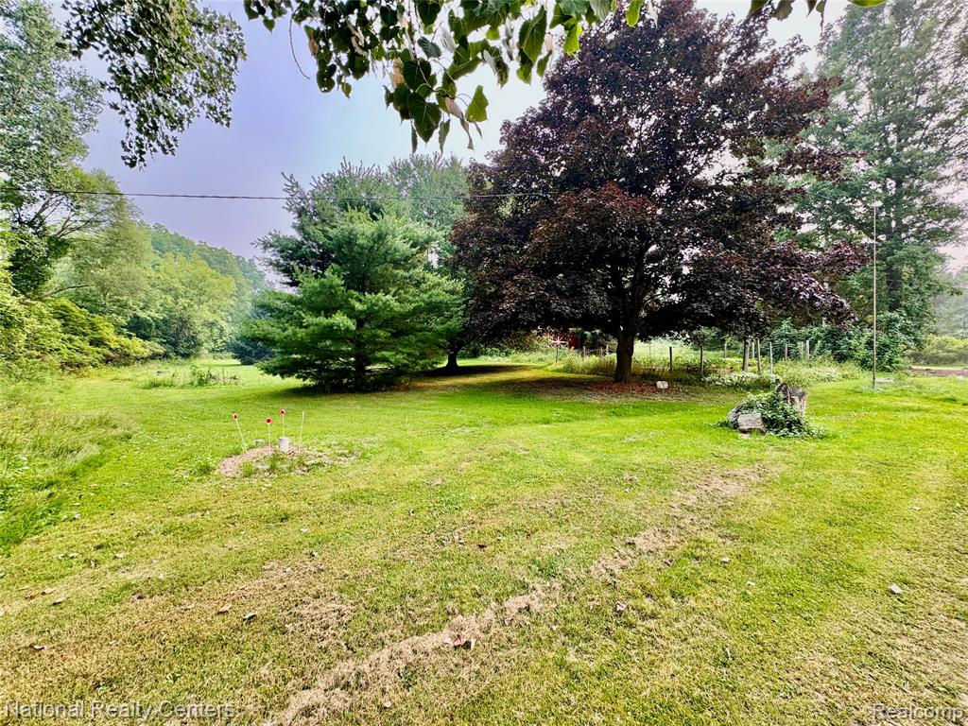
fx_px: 391
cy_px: 363
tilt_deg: -1.0
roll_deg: -0.8
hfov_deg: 102.1
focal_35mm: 14
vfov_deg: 85.7
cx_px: 484
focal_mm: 2.22
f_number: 2.2
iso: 40
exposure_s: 1/156
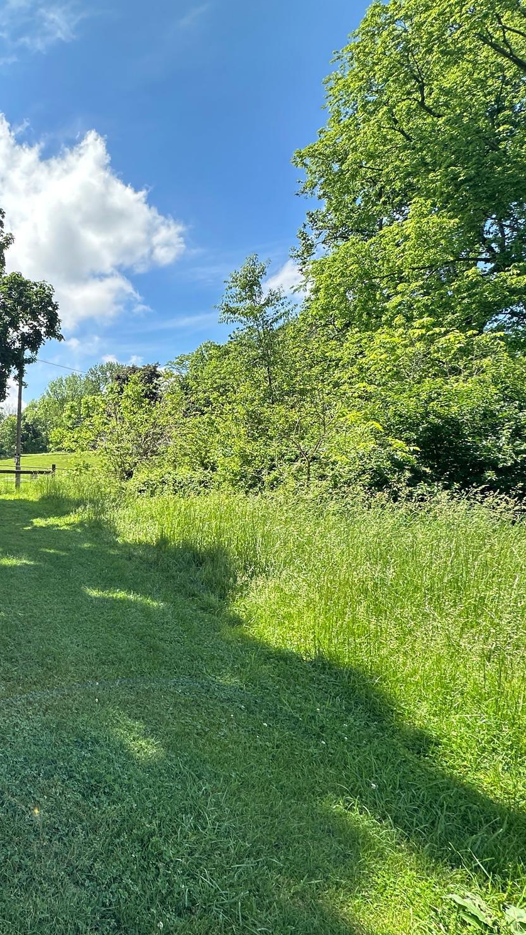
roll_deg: +0.3
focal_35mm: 21
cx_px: -49
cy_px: 453
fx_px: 520
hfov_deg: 42.5
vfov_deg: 83.8
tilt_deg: +1.4
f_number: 2.2
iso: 40
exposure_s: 1/796
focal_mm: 2.22
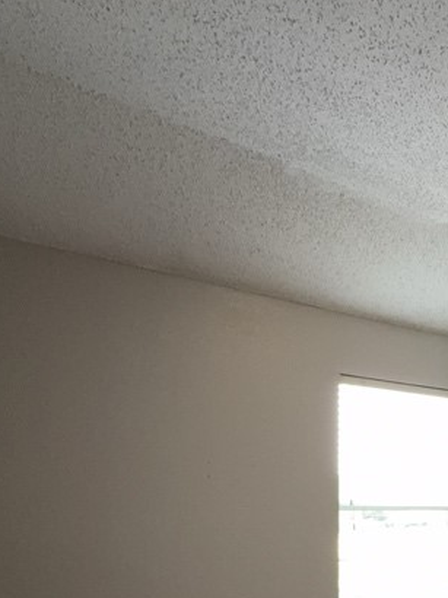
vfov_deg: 47.0
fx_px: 605
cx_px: 495
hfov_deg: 34.9
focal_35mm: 35
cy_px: 545
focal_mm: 2.22
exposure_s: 1/60
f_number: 2.2
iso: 125
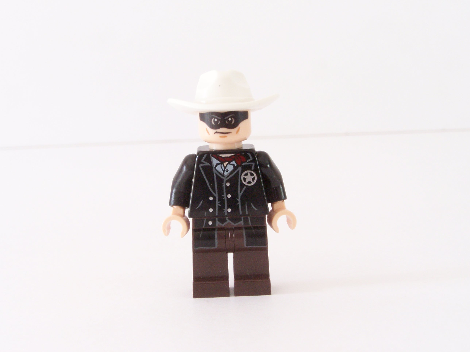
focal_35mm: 67
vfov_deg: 21.9
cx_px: 235
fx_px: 910
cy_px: 176
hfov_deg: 29.0
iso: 200
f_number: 7.1
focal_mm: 11.1
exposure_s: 1.5
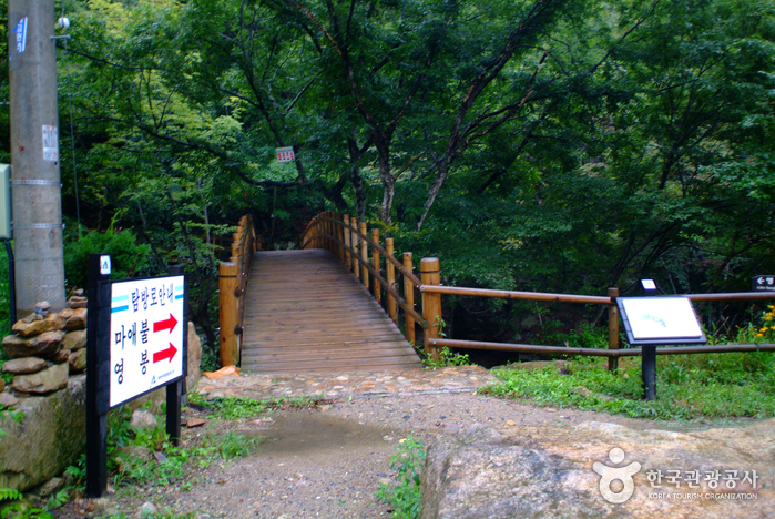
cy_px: 260
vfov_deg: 43.7
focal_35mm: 30
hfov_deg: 61.9
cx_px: 388
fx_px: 647
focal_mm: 20
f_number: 2.8
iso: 200
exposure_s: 1/20
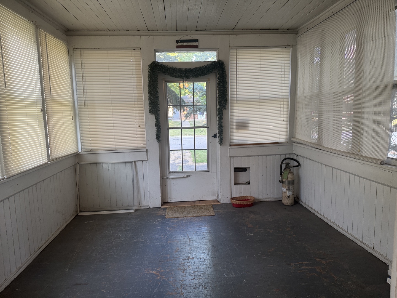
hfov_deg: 71.6
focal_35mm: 24
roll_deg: +0.8
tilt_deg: -9.0
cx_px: 198
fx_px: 275
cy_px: 149
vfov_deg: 56.8
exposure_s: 1/60
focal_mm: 6.76
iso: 125
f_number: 1.78
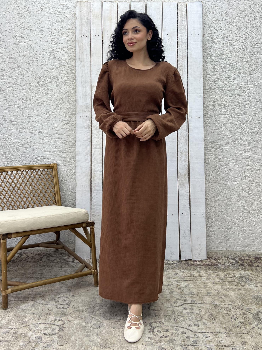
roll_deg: -0.9
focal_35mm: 26
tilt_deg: -2.5
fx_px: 262
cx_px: 131
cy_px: 175
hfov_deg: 53.1
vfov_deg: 67.3
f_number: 1.5
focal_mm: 5.7
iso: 50
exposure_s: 1/374
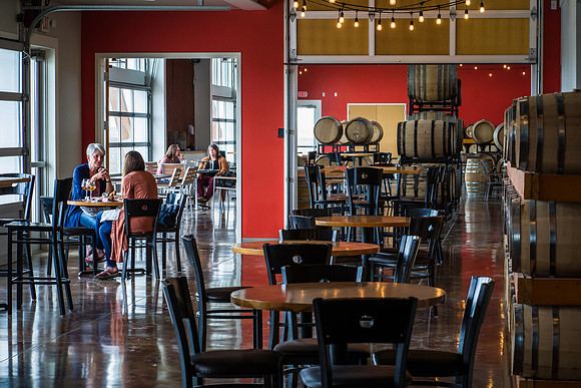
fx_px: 1521
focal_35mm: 94
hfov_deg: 21.6
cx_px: 307
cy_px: 192
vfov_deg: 14.5
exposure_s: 1/160
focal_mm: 85
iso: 2000
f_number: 8
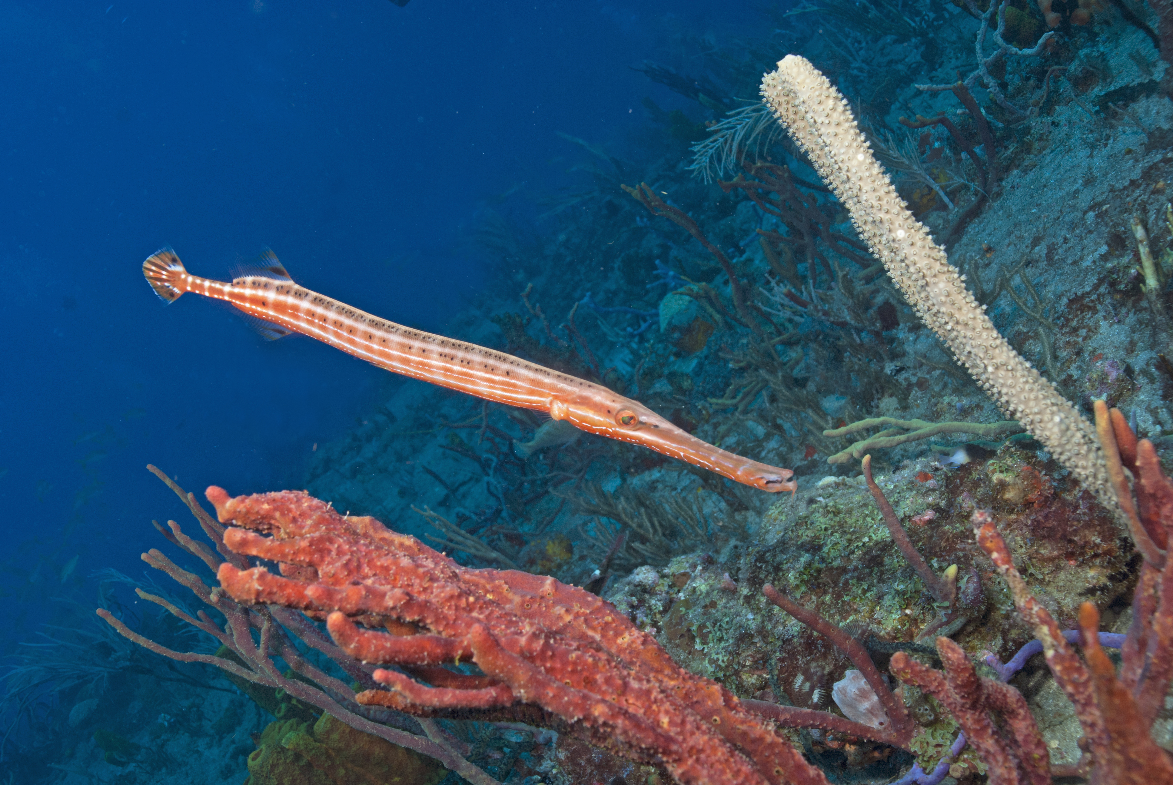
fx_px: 1566
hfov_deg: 41.1
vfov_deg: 28.2
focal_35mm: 48
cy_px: 392
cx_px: 586
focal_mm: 32
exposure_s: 1/125
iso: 200
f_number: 9.5
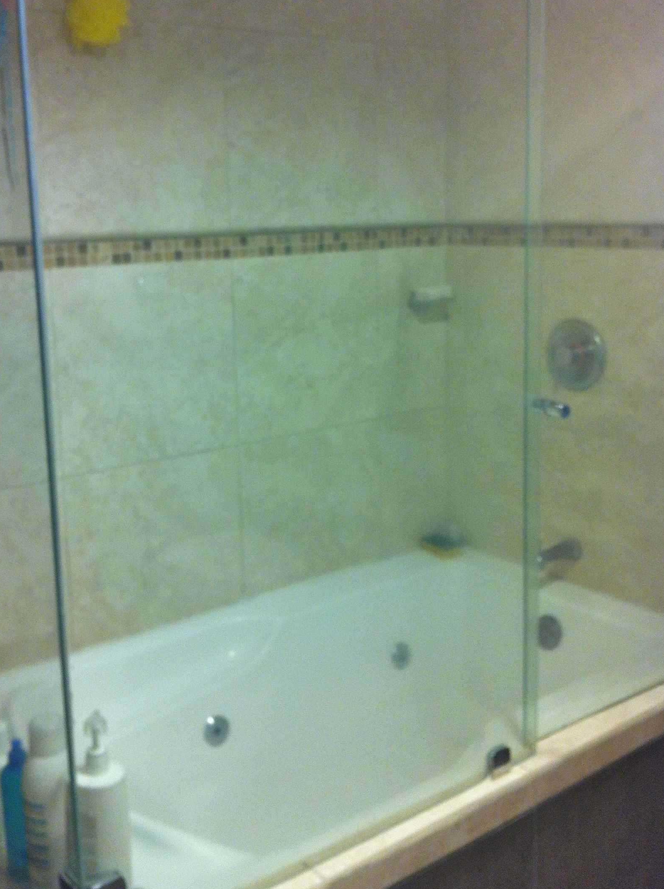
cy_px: 374
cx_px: 295
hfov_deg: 33.5
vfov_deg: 43.8
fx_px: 1103
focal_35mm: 43
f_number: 2.8
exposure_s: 1/17
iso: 125
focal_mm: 3.85
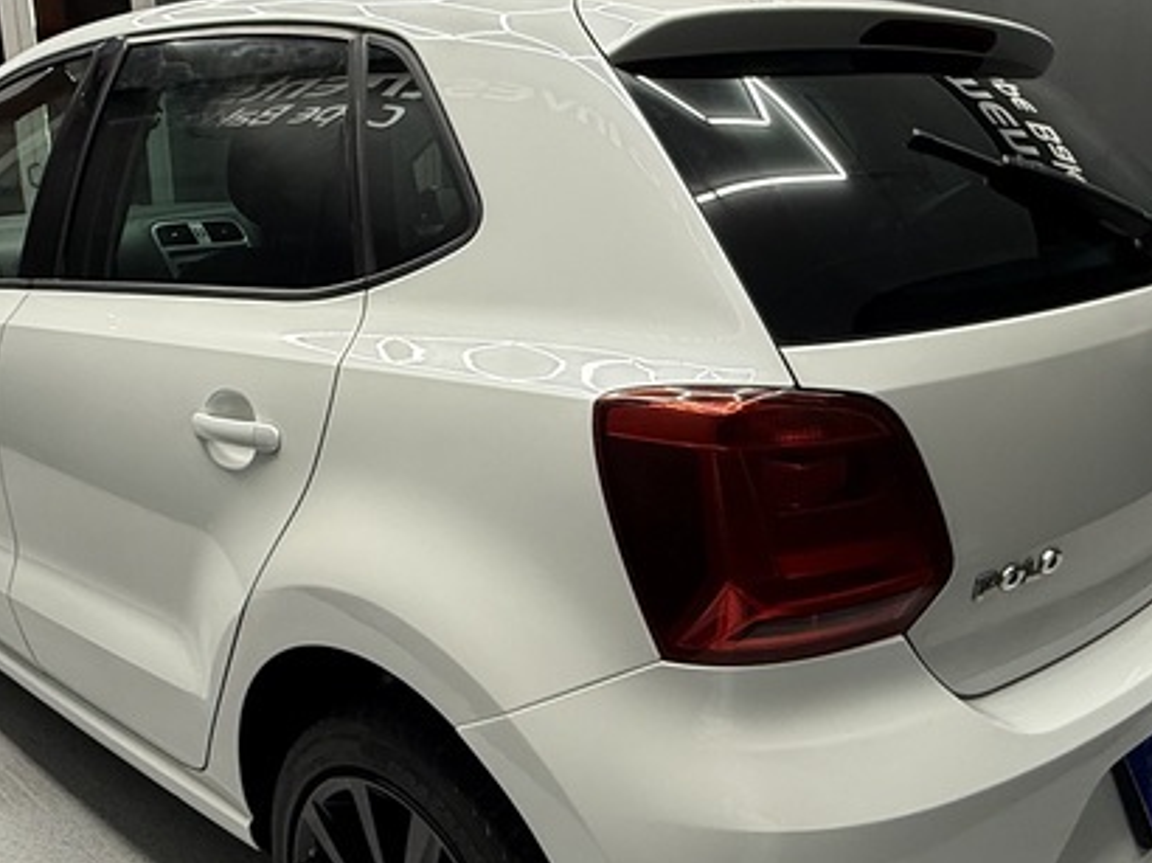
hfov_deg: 52.6
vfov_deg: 40.7
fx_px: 1164
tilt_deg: -14.1
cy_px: 419
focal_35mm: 35
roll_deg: +0.2
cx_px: 601
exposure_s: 1/100
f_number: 2.2
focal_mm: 2.22
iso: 160
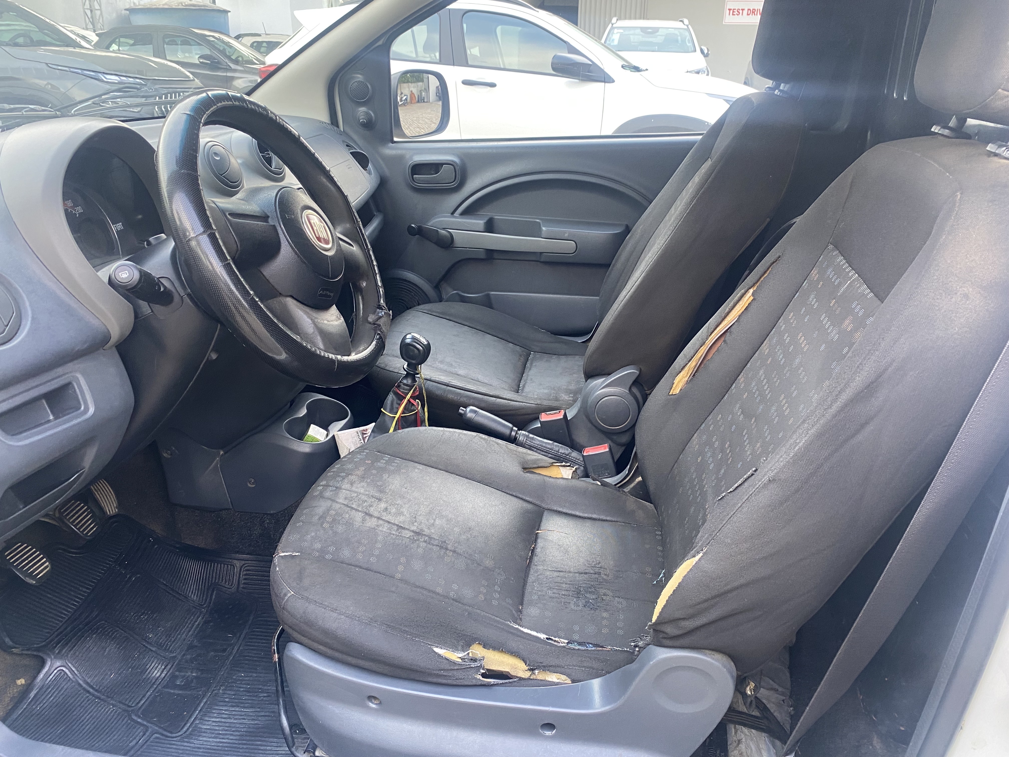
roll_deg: -1.5
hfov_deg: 67.3
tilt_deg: -22.3
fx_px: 758
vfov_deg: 53.1
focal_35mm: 26
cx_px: 504
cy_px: 378
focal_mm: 4.25
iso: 125
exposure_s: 1/82
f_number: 1.8
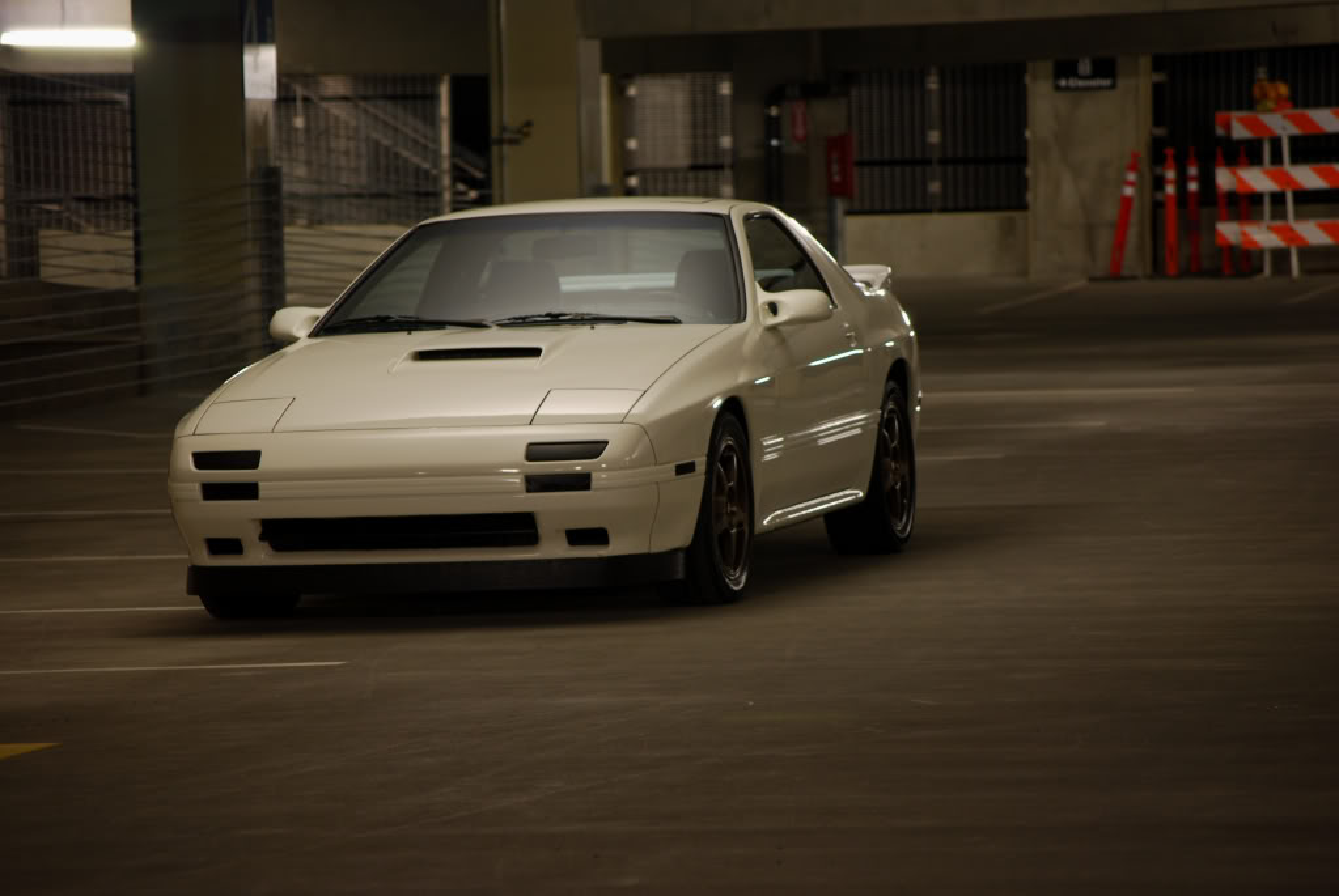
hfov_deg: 11.4
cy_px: 448
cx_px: 670
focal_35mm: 180
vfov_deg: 7.7
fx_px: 6704
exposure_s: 1/2.5
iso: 100
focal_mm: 120
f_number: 4.8
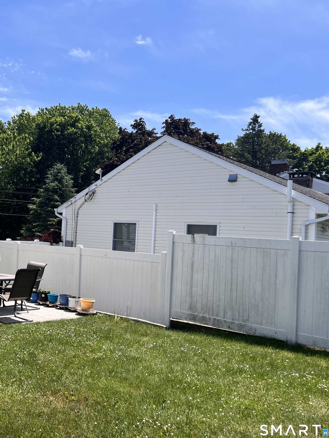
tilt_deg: +1.8
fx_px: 443
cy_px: 219
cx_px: 52
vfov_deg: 52.6
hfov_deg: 38.7
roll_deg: -2.6
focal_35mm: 35
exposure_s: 1/3521
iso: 50
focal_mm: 5.1
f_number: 1.6
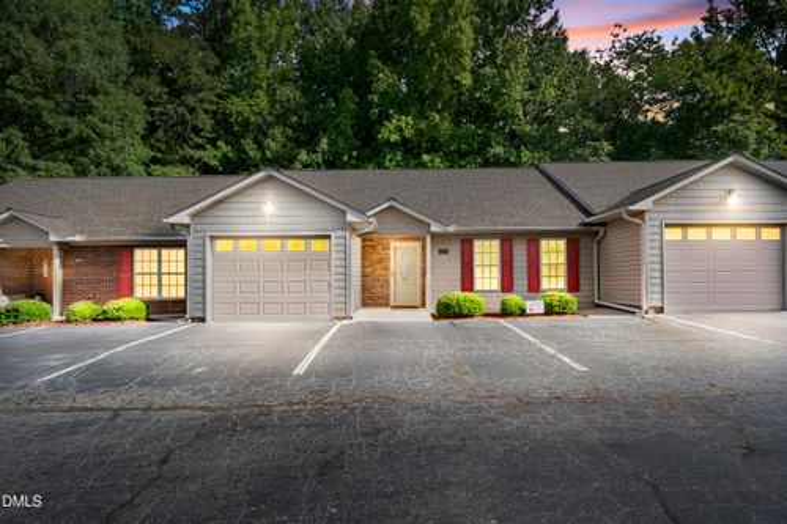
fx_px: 508
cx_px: 394
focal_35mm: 23
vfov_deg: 54.6
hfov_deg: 75.5
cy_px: 262
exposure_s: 1/160
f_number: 10
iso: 250
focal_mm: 15.5
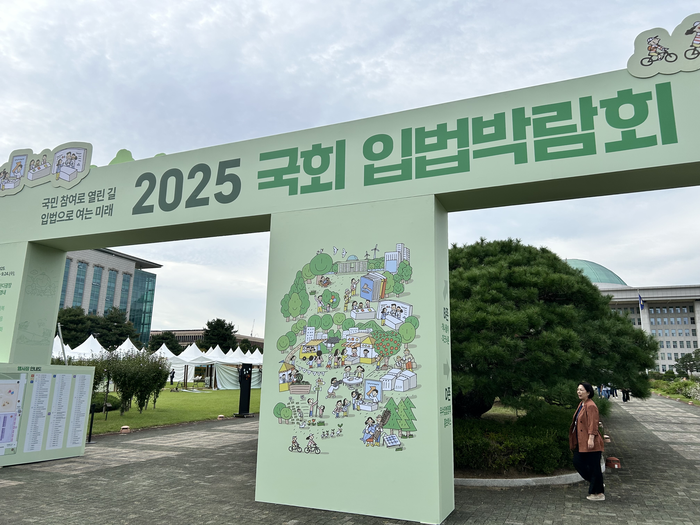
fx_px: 526
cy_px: 262
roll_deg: -1.3
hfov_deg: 67.3
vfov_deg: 53.1
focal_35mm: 26
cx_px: 350
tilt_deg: +12.2
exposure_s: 1/3704
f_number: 1.5
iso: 50
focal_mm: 5.7
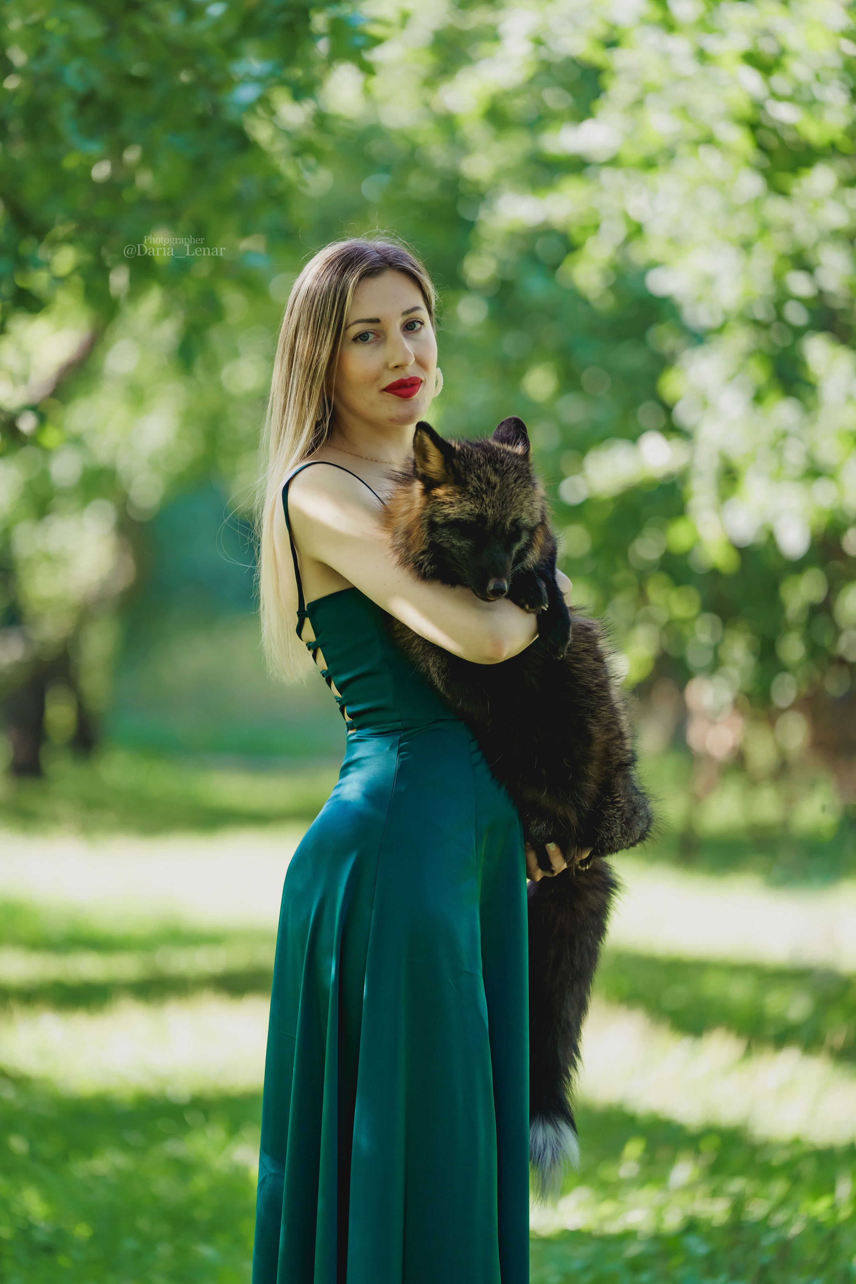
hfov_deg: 9.0
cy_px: 642
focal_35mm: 153
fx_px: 5446
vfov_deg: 13.4
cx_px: 428
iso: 640
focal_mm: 152.7
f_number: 2.8
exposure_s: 1/800
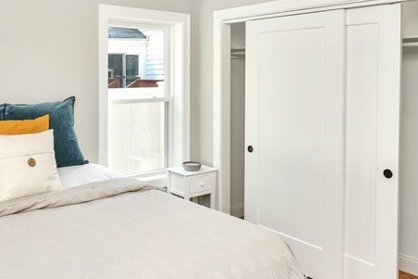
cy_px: 62
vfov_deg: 37.6
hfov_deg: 55.2
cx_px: 157
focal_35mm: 34
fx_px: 395
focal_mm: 15
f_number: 7.1
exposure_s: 1/30
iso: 100
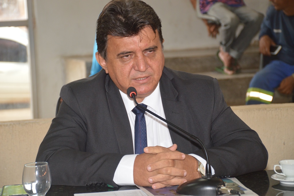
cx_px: 147
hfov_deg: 16.1
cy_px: 98
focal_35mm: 128
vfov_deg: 10.7
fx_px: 1040
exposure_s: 1/60
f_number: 5.3
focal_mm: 85
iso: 900
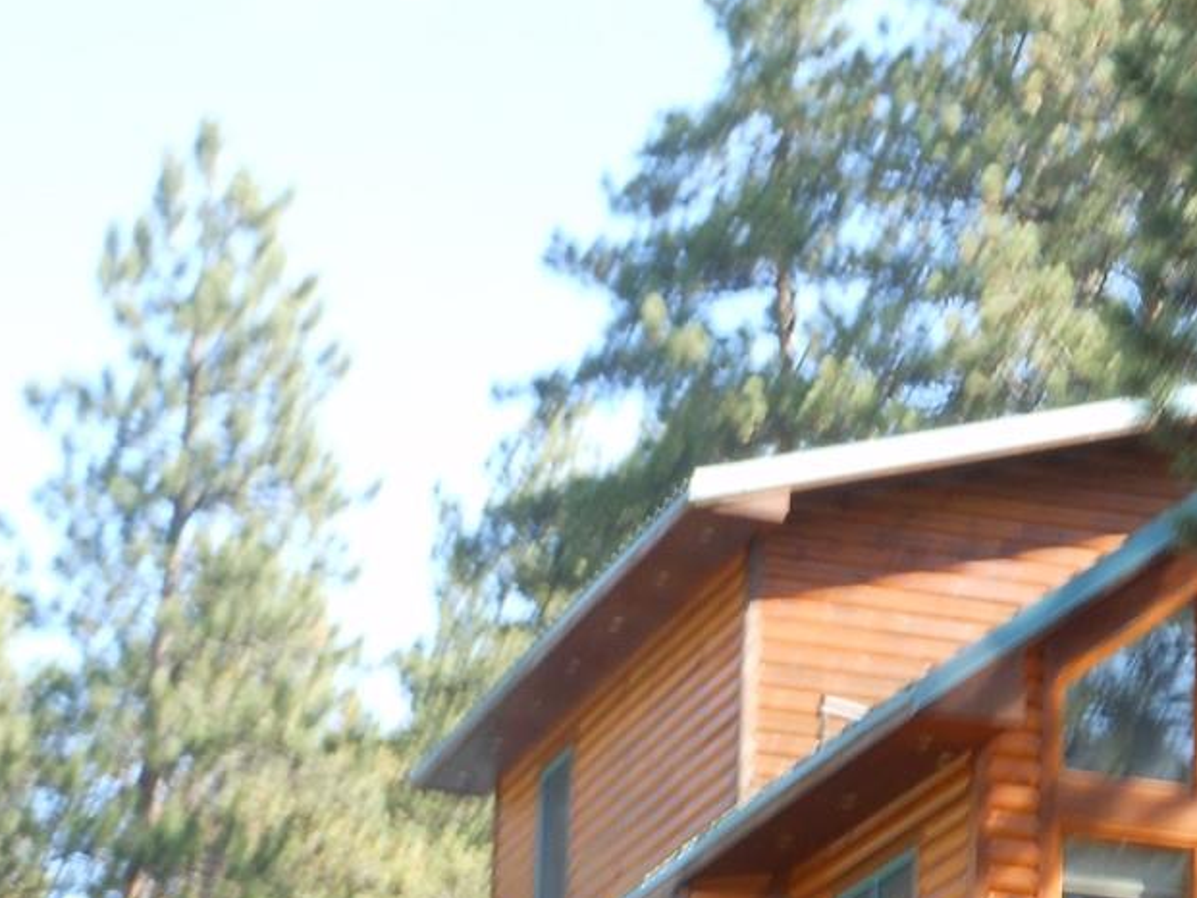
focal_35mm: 116
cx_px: 1027
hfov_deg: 16.8
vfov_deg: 12.5
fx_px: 4012
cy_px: 1002
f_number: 4.6
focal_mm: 8.1
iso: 80
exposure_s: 1/50
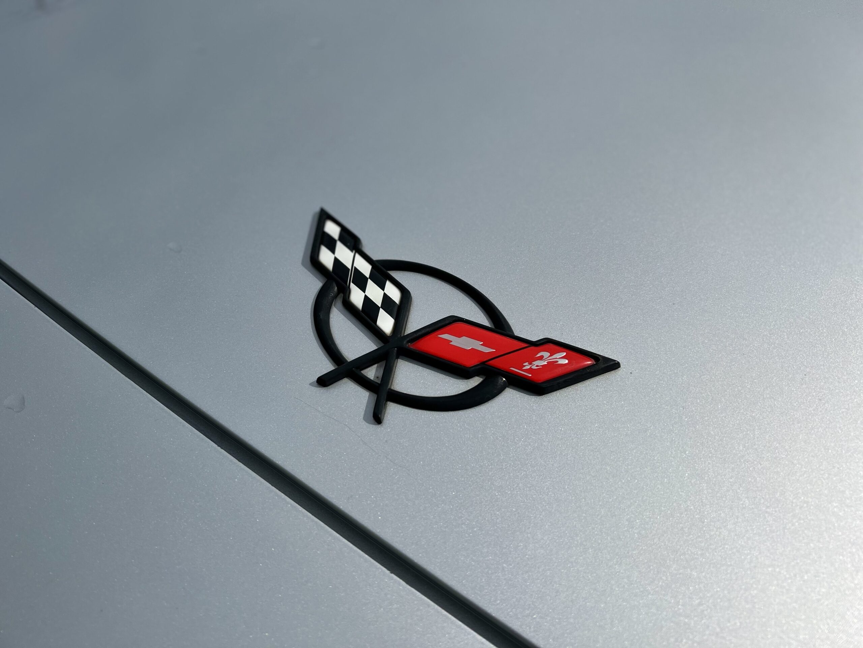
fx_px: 648
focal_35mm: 26
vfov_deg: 53.1
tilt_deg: -53.0
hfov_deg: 67.3
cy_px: 324
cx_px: 432
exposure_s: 1/11364
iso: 50
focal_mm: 5.7
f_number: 1.5
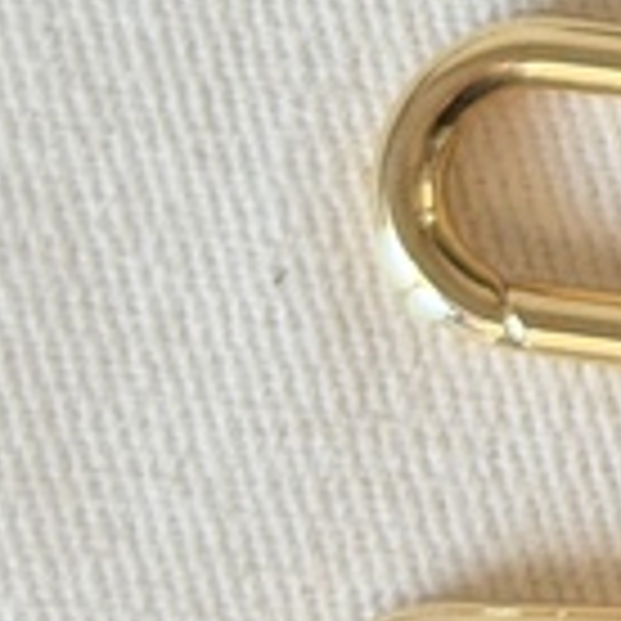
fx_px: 6292
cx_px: 1624
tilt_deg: -83.2
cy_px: -490
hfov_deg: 5.4
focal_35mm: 310
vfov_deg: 5.6
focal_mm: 6.76
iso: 100
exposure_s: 1/72
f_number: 1.78
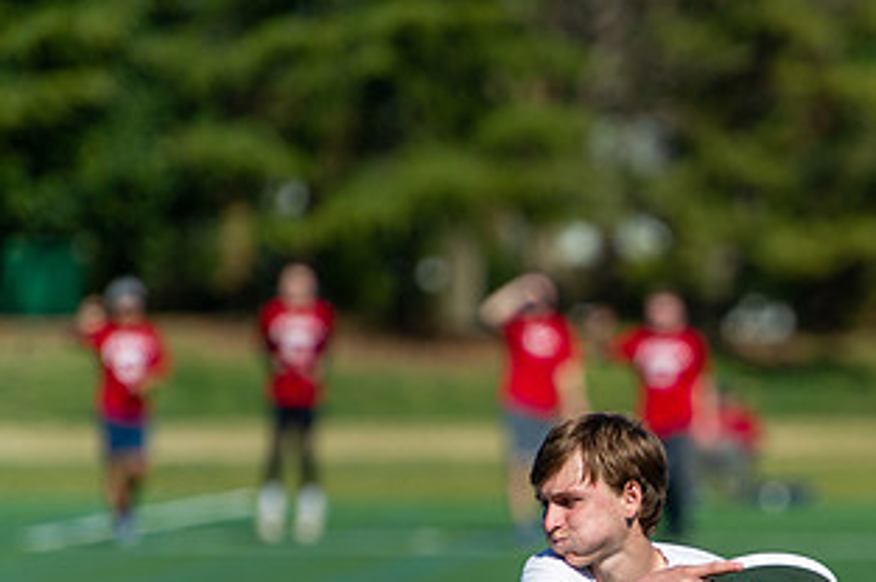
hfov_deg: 4.3
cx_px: 677
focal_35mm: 482
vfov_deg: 2.8
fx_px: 11716
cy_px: 504
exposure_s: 1/3200
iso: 250
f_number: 4
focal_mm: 260
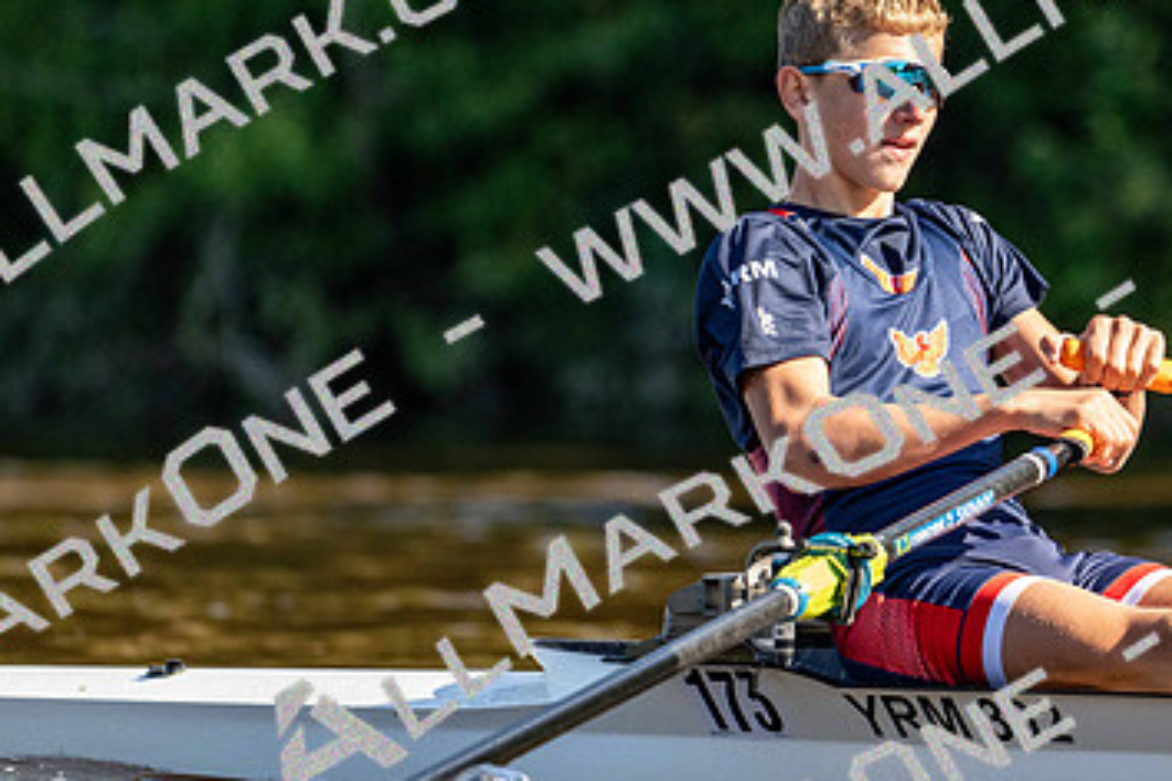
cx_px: 947
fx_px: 21322
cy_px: 313
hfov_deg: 3.1
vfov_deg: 2.1
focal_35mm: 655
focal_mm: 400
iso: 1250
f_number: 4.5
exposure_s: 1/3200
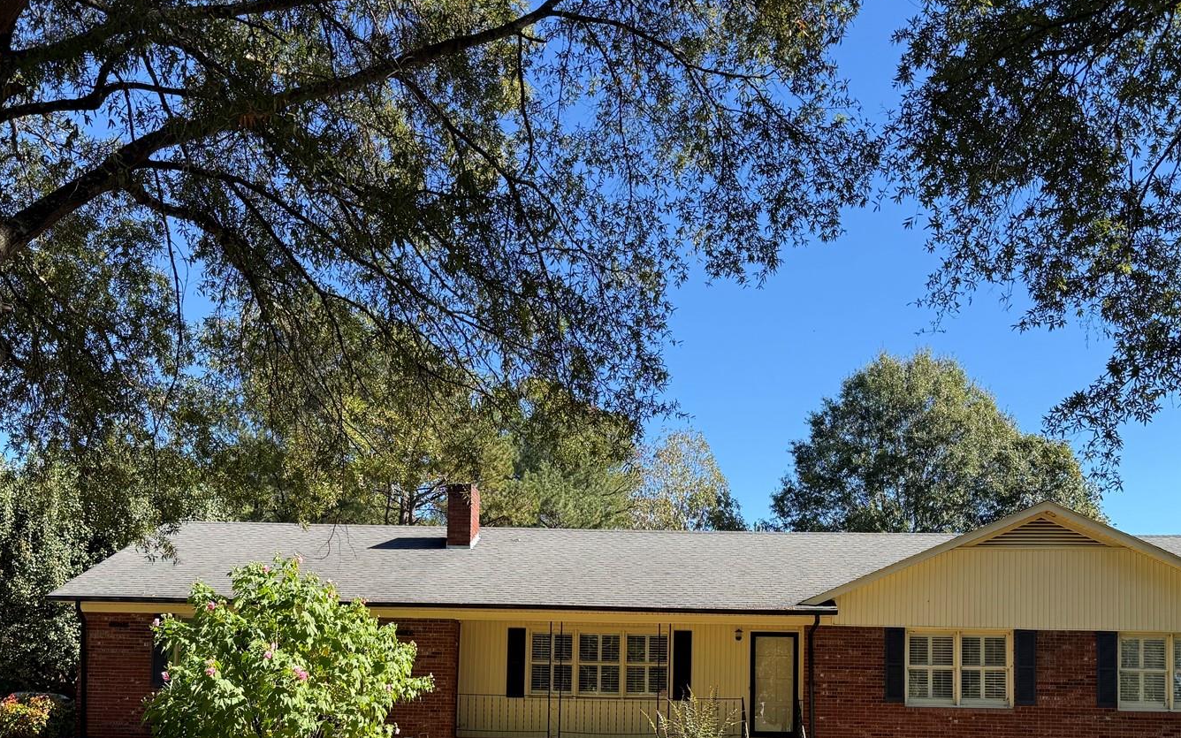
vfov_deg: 31.5
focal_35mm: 39
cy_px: 637
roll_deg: -1.3
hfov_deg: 50.4
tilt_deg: +4.8
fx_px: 1255
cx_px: 625
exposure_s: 1/1464
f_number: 1.78
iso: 100
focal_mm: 6.76
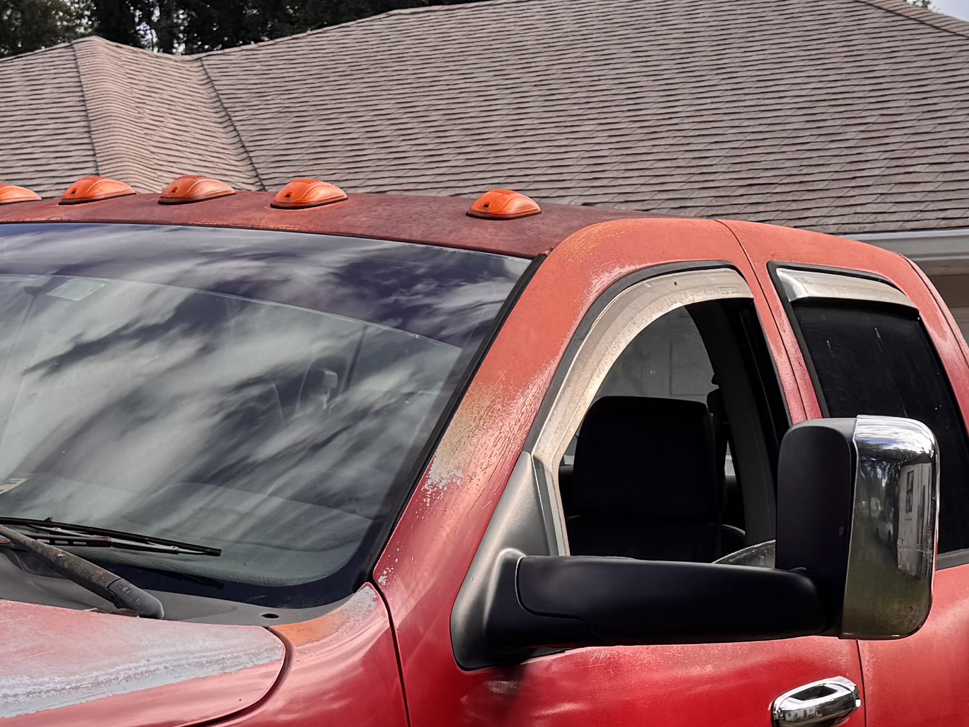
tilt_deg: -3.7
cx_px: 636
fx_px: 2380
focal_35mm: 85
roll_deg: +0.1
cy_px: 574
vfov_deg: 17.2
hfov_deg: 22.9
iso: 80
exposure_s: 1/1597
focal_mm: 6.76
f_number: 1.78
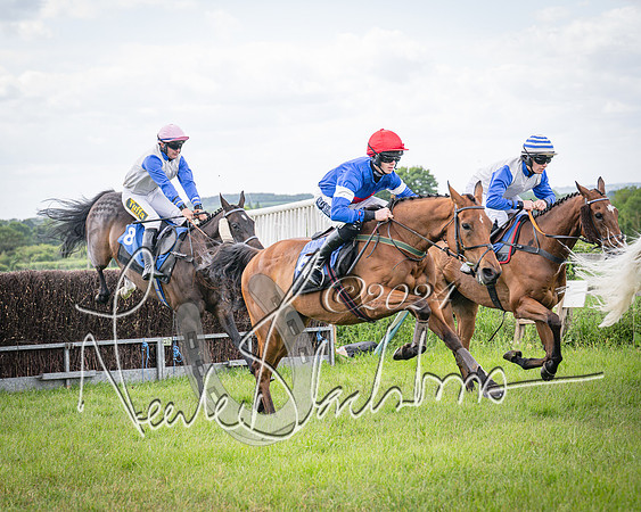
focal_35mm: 108
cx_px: 196
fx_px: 2045
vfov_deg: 14.3
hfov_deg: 17.8
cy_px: 268
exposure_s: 1/1600
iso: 400
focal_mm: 70
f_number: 4
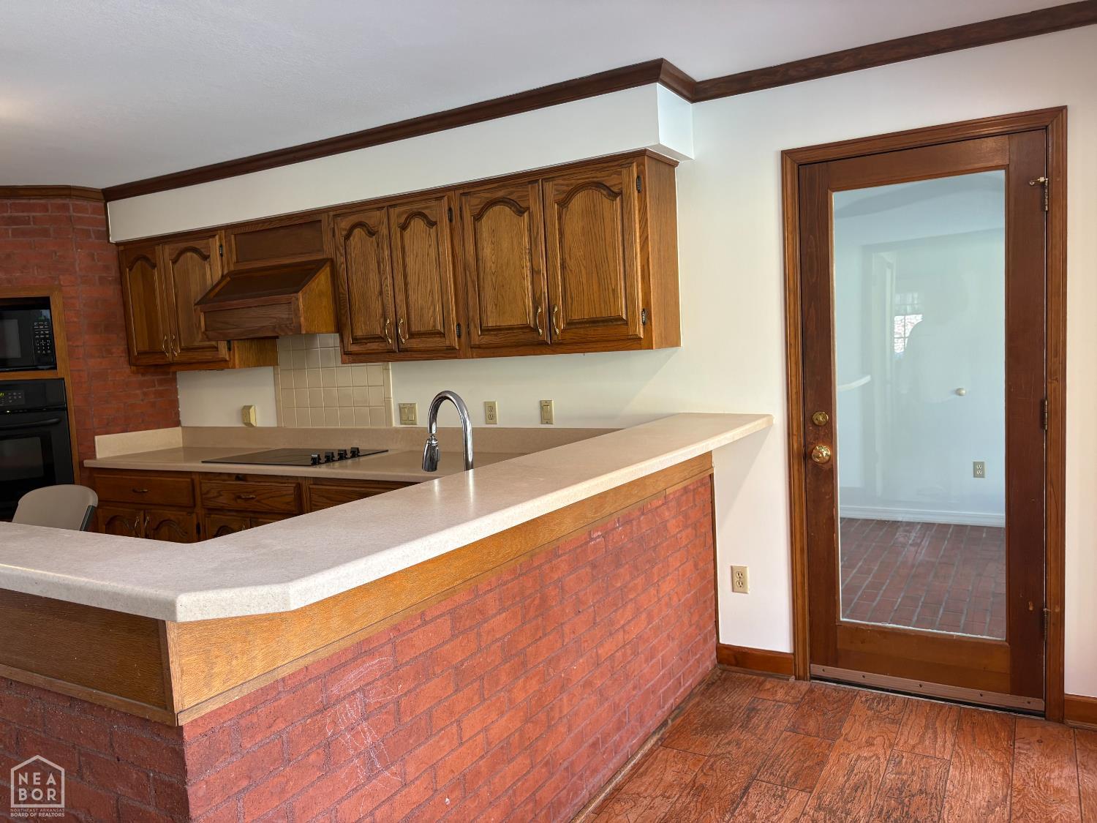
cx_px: 548
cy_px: 412
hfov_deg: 67.3
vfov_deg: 53.1
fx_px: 824
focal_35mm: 26
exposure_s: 1/60
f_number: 1.6
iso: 80
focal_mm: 5.96
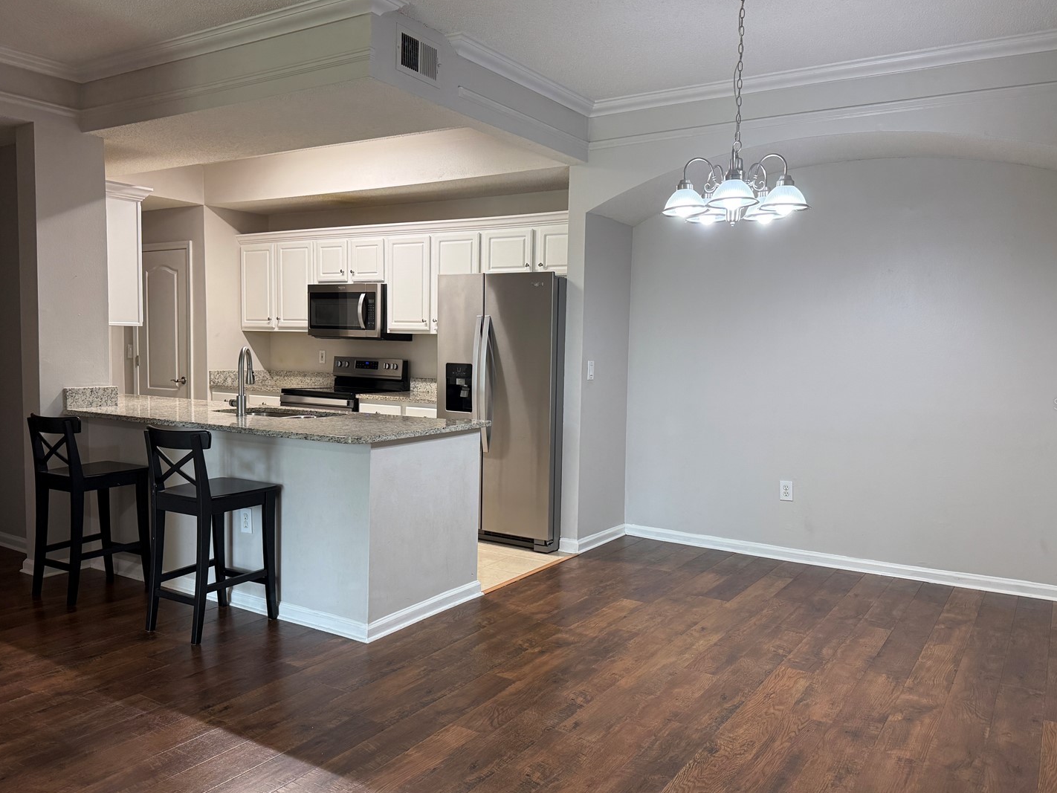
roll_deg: -0.6
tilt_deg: -3.6
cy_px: 404
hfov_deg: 65.3
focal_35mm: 27
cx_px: 529
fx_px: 825
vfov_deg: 51.4
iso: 200
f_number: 1.78
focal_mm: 6.76
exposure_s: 1/120
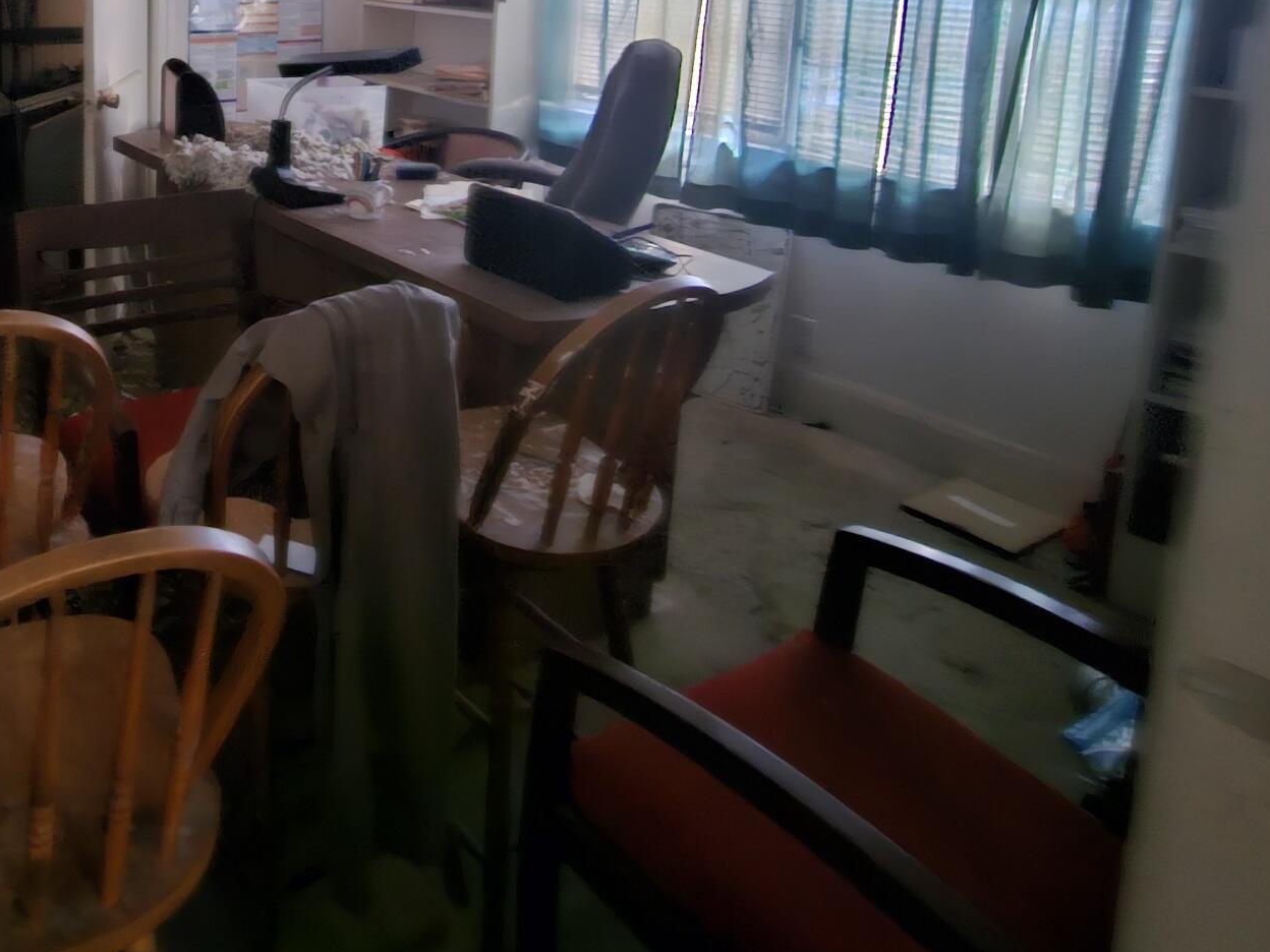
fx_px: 917
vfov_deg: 48.6
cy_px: 82
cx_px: 175
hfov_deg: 60.9
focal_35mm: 25
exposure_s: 1/8
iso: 1000
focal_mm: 2.2
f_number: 2.2
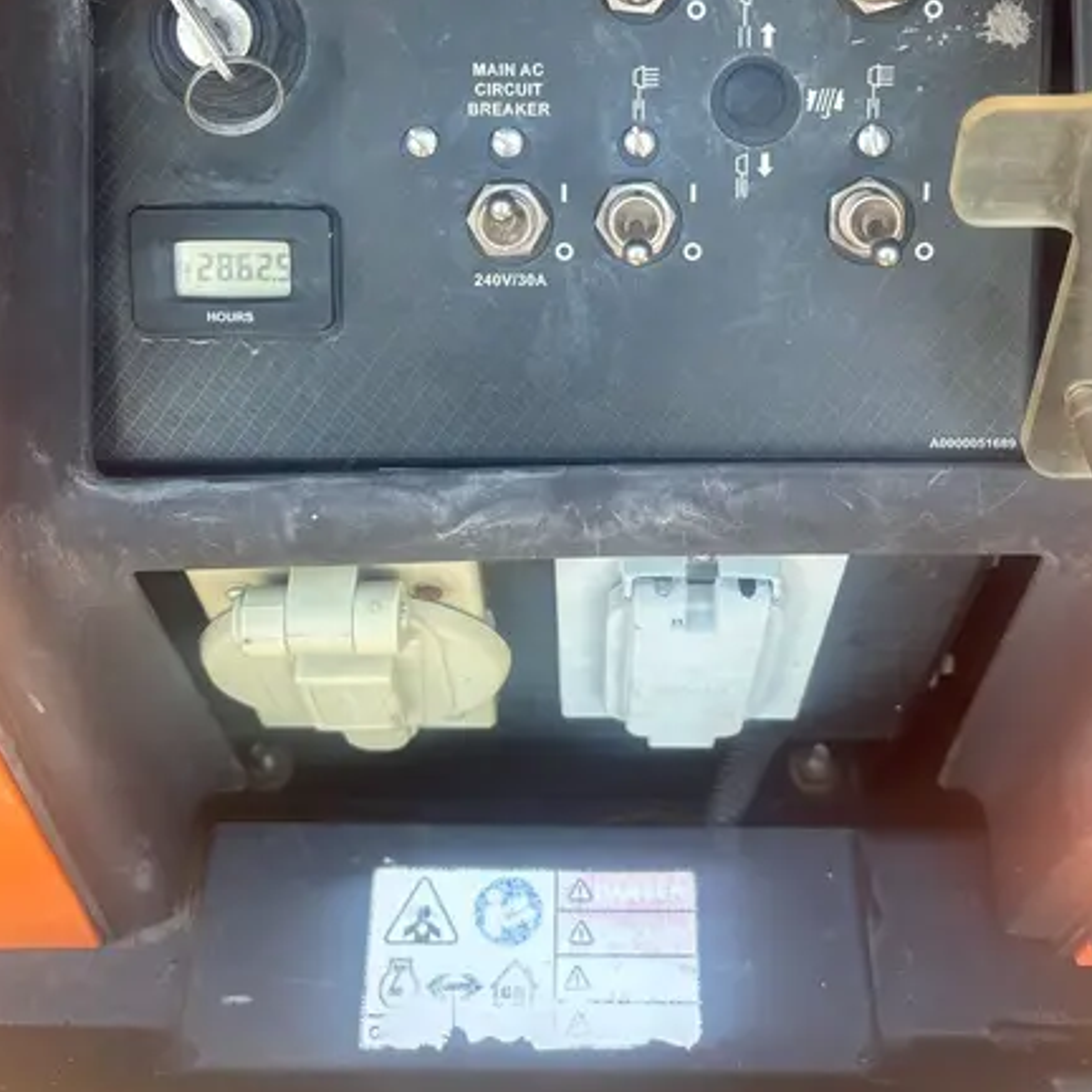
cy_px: 284
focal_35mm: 39
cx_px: 569
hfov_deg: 42.8
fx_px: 1392
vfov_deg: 41.7
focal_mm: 5.96
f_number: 1.6
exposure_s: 1/121
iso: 40
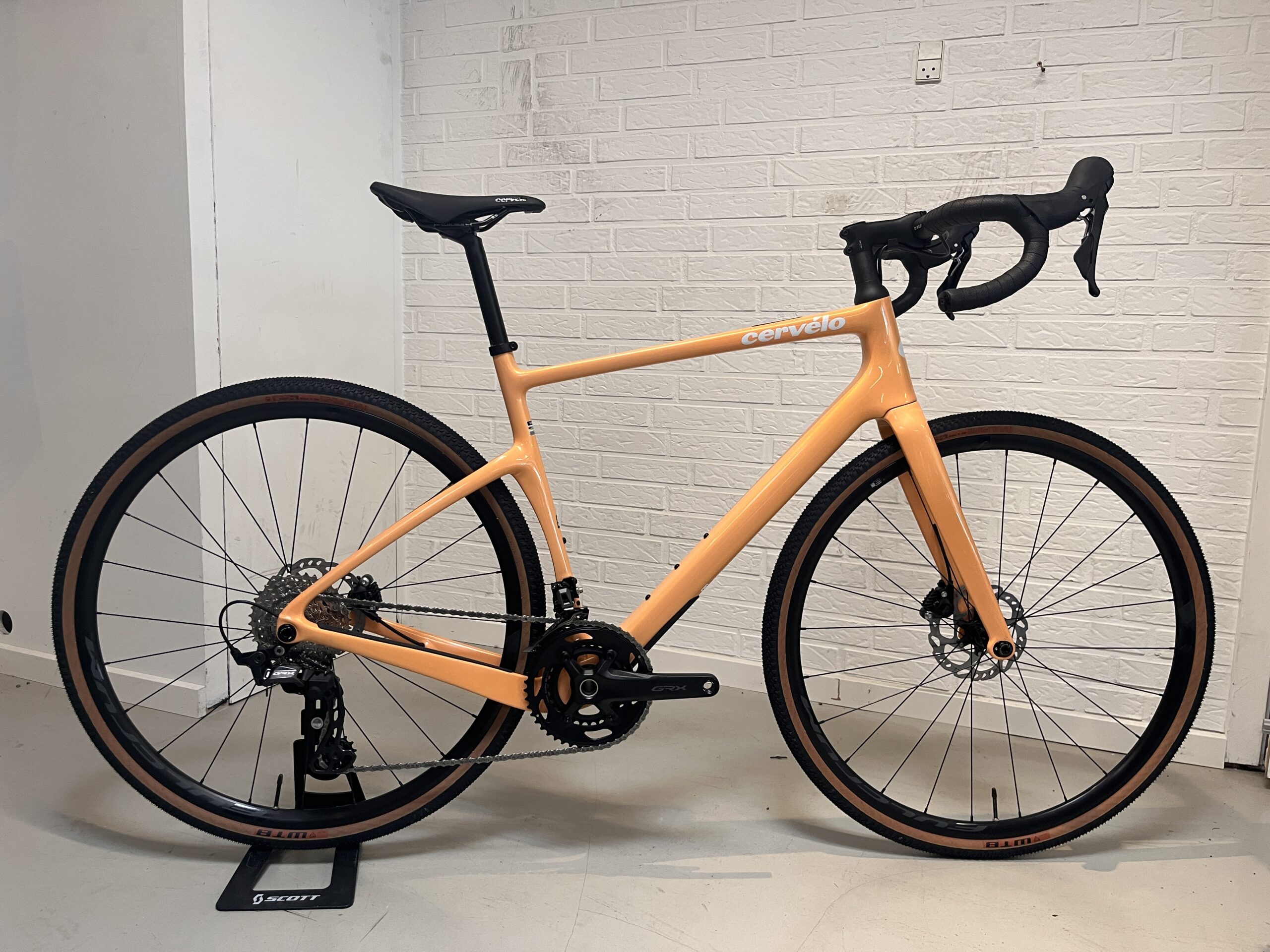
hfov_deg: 67.3
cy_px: 476
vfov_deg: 53.1
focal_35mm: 26
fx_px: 954
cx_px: 635
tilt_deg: -7.5
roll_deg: -1.9
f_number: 1.6
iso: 100
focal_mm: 5.1
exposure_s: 1/50
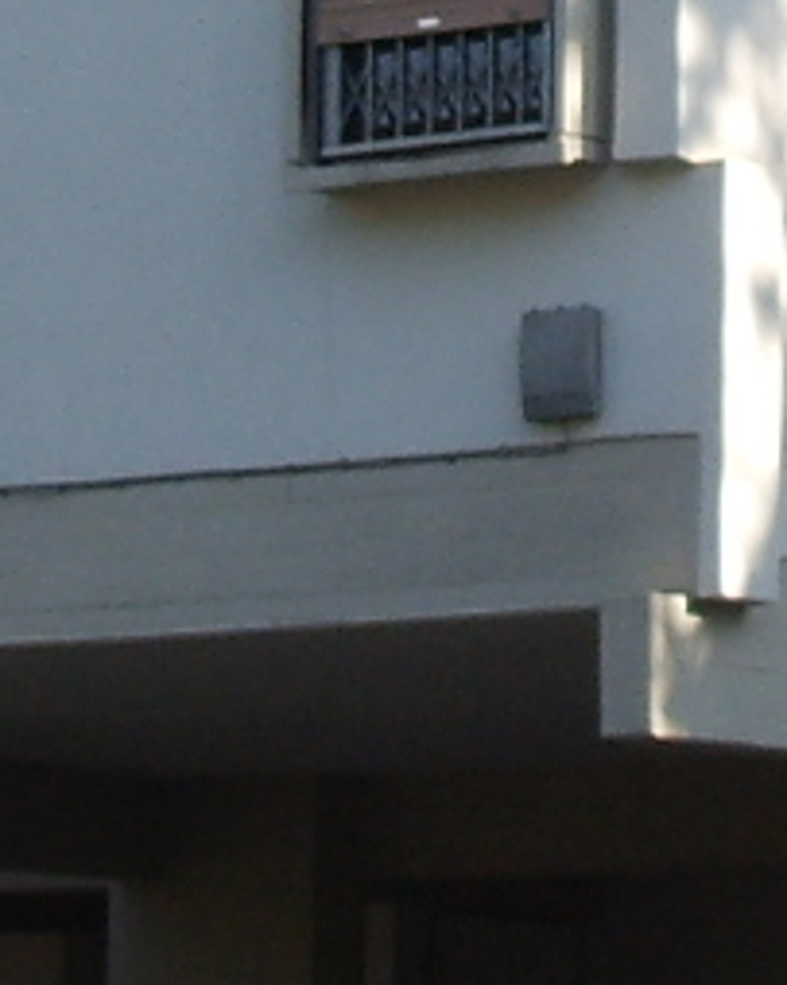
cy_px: -206
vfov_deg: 8.0
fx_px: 6992
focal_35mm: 240
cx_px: 760
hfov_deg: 6.4
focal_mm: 6.6
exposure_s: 1/250
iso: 50
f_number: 3.5
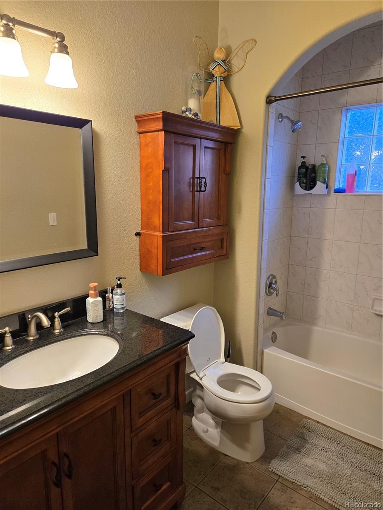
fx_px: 339
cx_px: 192
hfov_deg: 58.9
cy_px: 255
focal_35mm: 23
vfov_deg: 73.9
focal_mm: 5.4
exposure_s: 1/120
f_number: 1.8
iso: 250
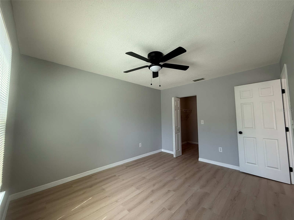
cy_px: 110
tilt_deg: +4.8
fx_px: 119
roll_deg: -0.2
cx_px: 147
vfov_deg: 85.7
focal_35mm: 14
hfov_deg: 102.1
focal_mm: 2.22
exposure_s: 1/99
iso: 50
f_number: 2.2
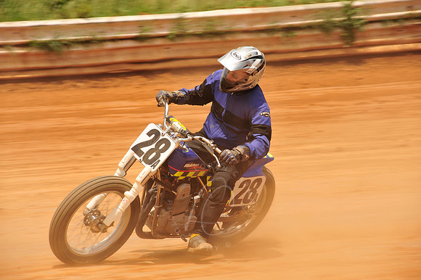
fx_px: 2337
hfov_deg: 10.3
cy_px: 140
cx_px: 210
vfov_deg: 6.9
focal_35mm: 200
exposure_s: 1/400
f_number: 10
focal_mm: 200
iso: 200
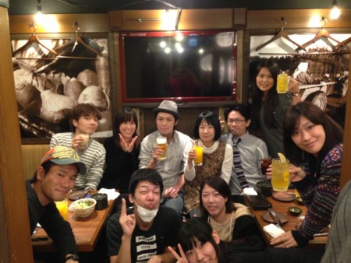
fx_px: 335
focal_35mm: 33
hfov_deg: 55.3
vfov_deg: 43.0
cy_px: 132
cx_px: 176
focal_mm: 4.13
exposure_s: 1/20
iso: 250
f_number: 2.4
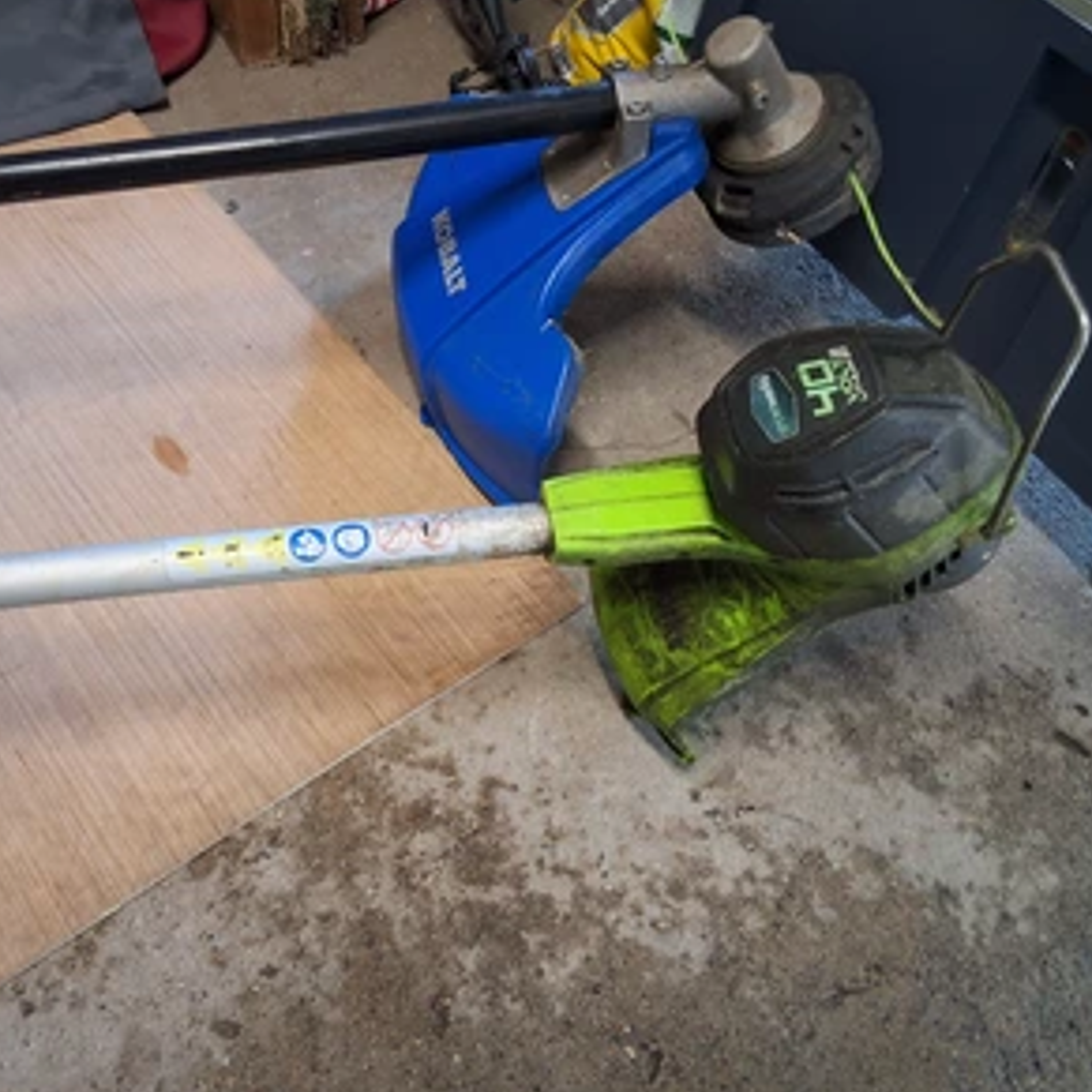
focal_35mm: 34
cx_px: 360
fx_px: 1213
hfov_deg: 47.6
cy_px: 537
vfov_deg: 48.4
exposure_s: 1/24
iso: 200
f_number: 1.9
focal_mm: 2.91
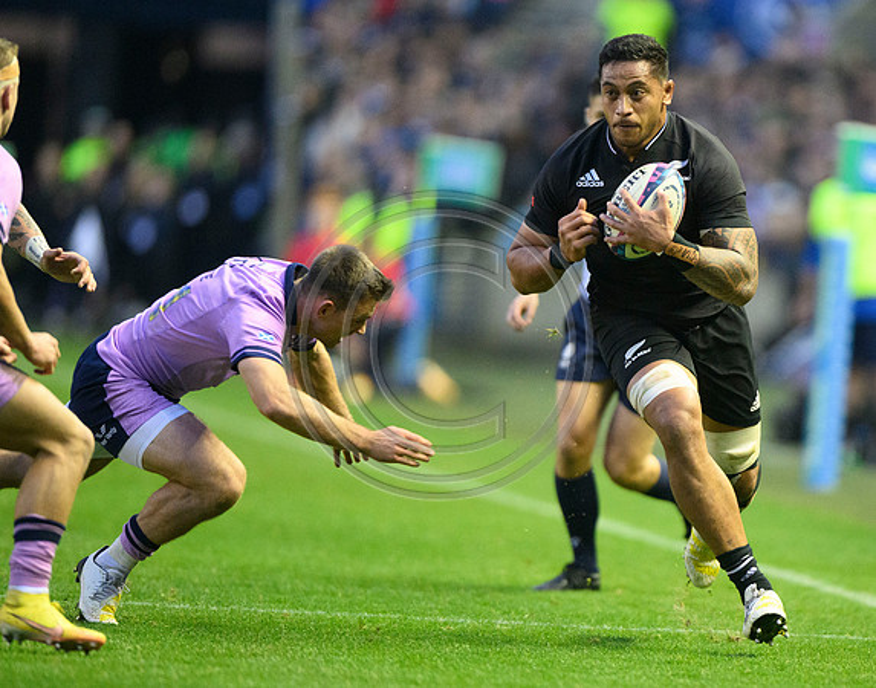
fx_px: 14986
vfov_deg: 2.6
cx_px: 674
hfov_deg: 3.3
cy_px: 387
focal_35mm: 582
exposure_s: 1/1000
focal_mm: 400
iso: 6400
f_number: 3.2
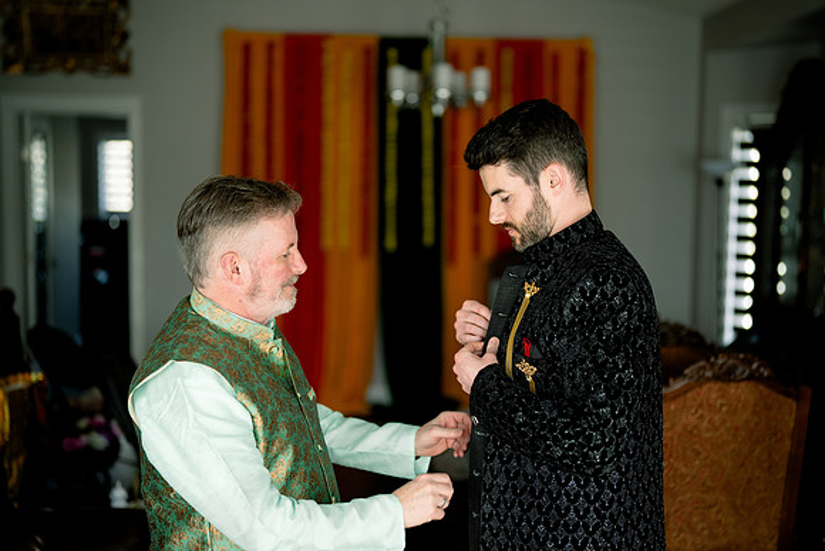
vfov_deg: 27.0
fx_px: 1146
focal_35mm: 50
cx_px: 412
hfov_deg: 39.6
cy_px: 276
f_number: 1.4
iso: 320
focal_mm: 50
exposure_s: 1/320
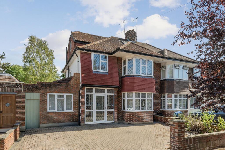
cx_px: 112
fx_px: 87
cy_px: 75
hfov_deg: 104.3
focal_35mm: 14
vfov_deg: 81.1
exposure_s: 1/400
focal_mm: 14
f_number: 8
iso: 400
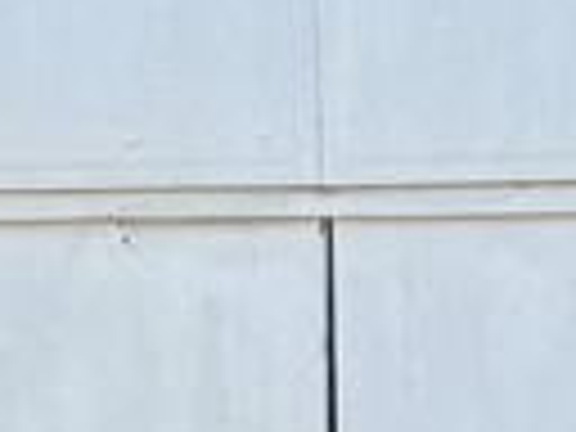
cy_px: 531
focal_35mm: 192
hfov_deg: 10.3
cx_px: 432
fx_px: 3195
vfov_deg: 7.7
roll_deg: +0.0
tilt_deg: -6.7
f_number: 1.78
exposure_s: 1/1901
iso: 80
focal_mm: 6.76
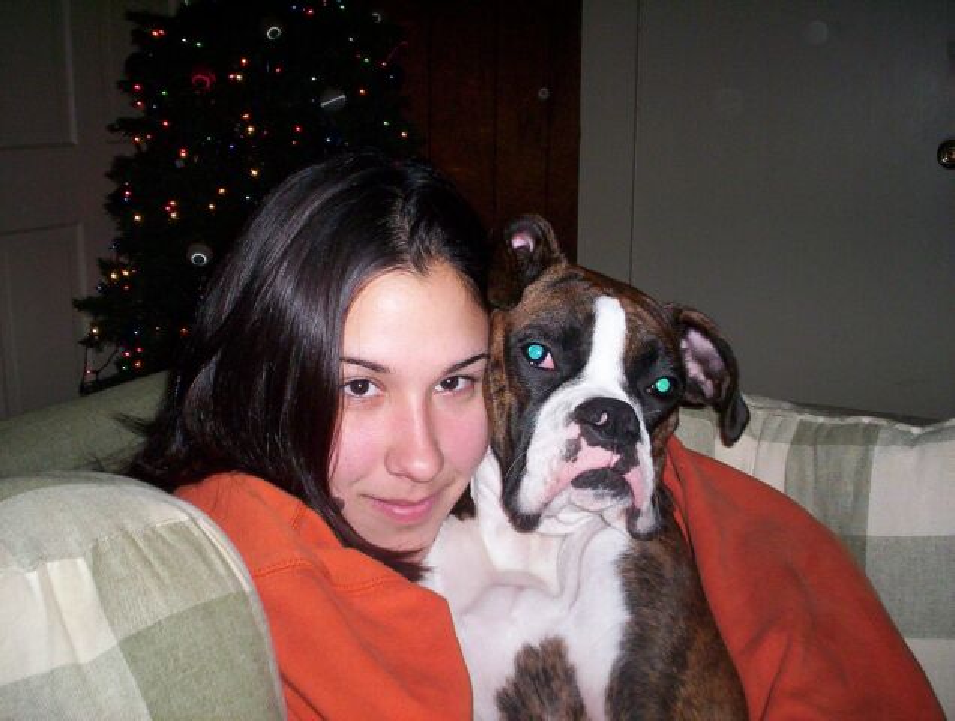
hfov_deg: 48.9
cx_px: 478
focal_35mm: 38
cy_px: 360
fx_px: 1051
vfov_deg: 37.9
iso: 140
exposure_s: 1/60
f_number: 4.5
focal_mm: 4.99
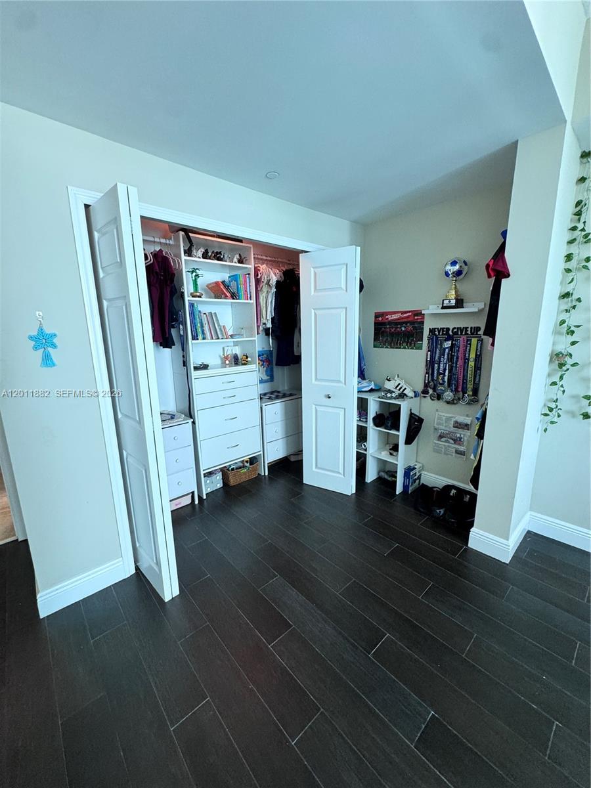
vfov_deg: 102.1
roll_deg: +0.3
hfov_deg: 85.7
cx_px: 296
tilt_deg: -12.9
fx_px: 319
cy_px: 394
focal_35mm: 14
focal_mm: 2.22
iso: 200
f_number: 2.2
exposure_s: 1/120
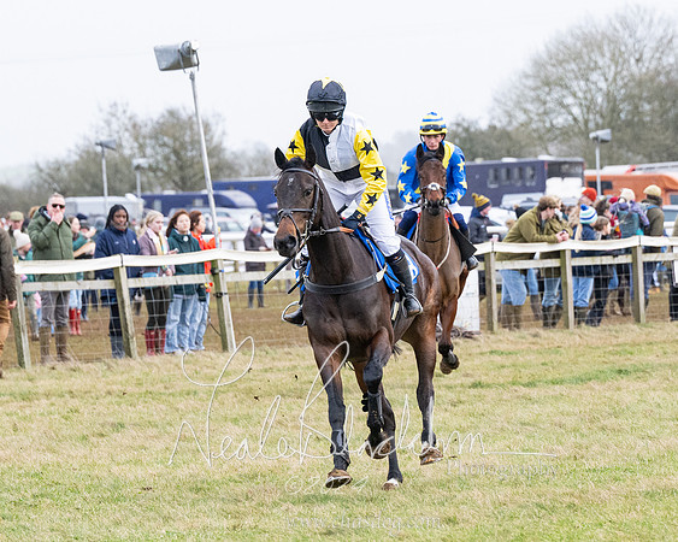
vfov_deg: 5.6
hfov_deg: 7.0
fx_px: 5555
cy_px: 333
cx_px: 370
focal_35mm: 277
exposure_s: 1/1250
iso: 800
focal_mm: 120
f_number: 4
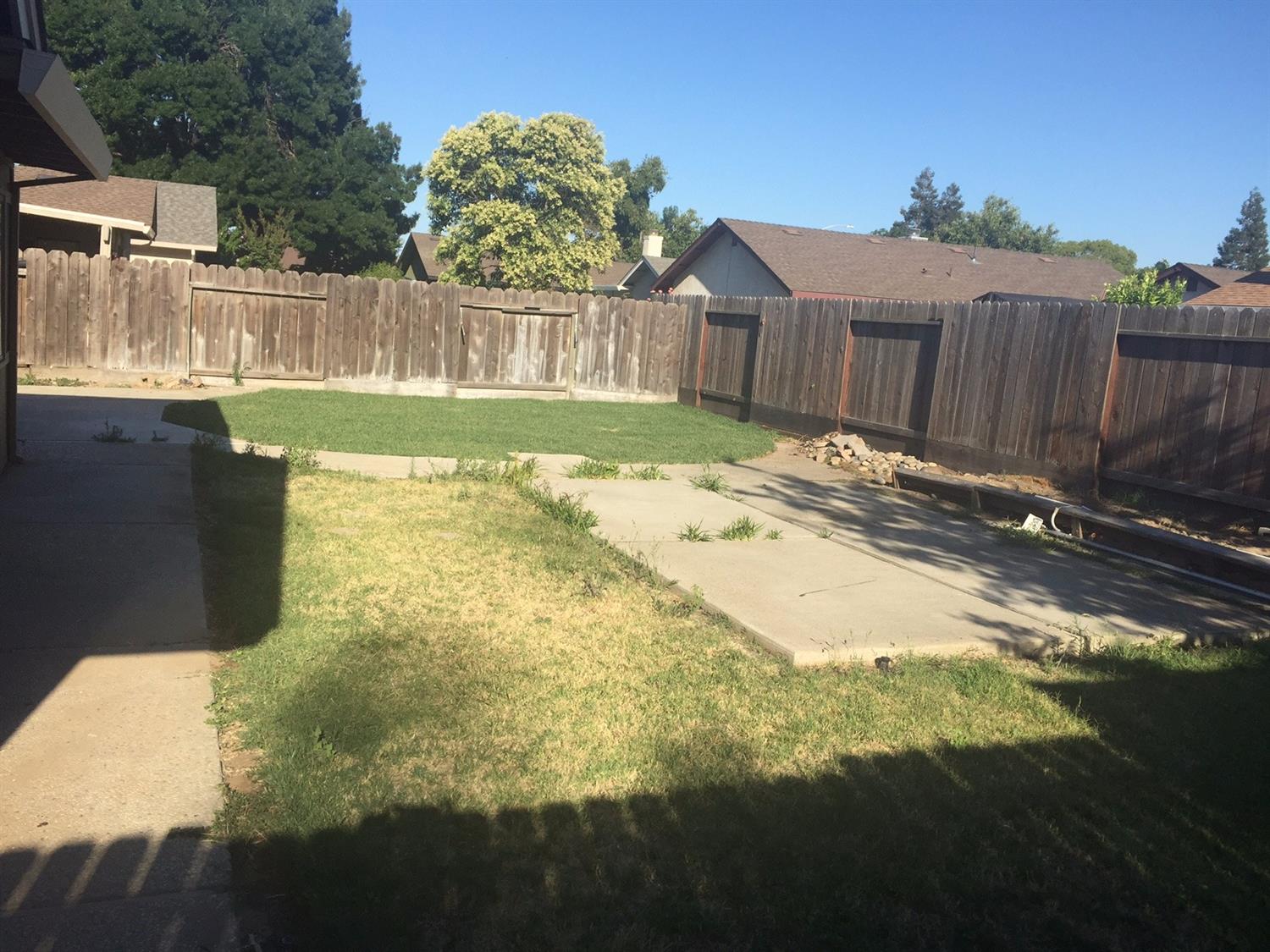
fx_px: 1064
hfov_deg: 61.7
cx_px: 635
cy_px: 476
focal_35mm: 29
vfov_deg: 48.2
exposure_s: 1/1647
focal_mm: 4.15
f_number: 2.2
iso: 32
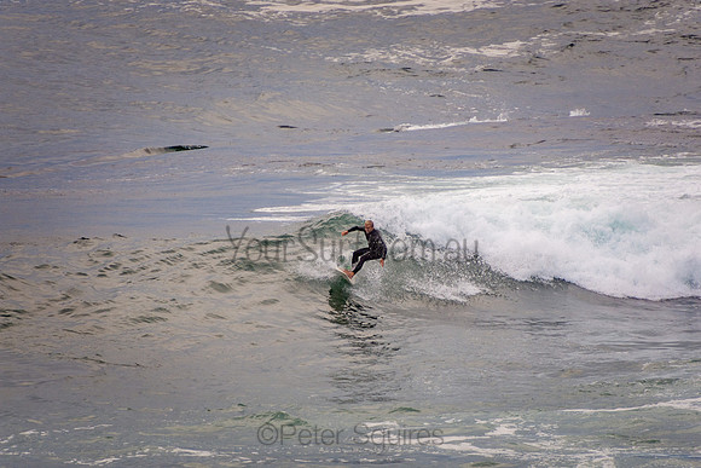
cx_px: 350
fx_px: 11686
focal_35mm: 600
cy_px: 234
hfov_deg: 3.4
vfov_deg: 2.3
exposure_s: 1/800
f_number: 5.6
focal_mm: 400
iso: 400
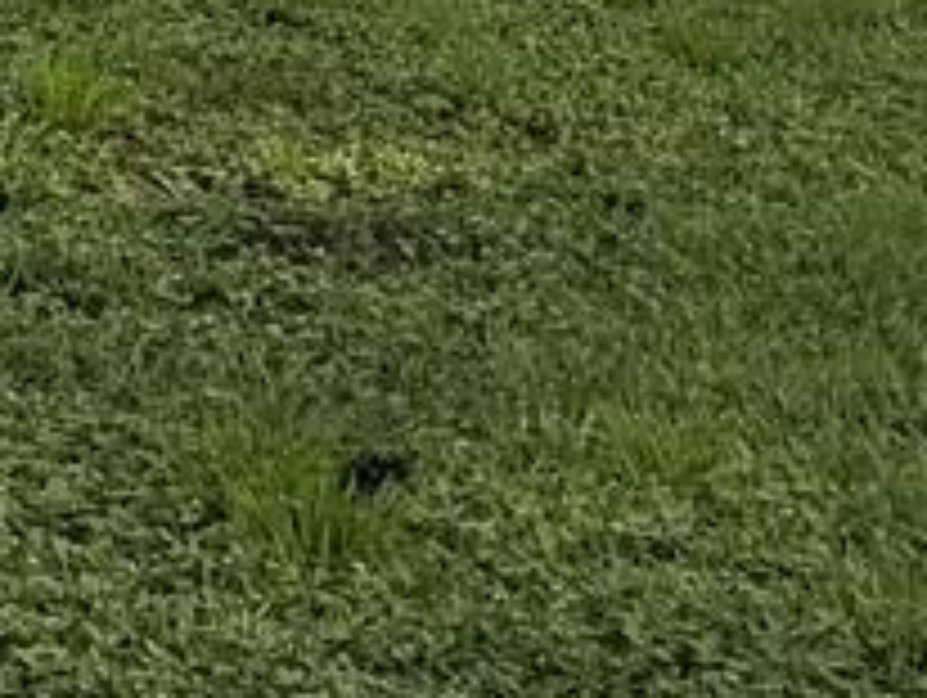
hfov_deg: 9.8
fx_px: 4987
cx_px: -945
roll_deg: -1.5
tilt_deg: +8.5
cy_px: -1563
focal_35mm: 186
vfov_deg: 7.0
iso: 80
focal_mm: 6.76
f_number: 1.78
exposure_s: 1/4167
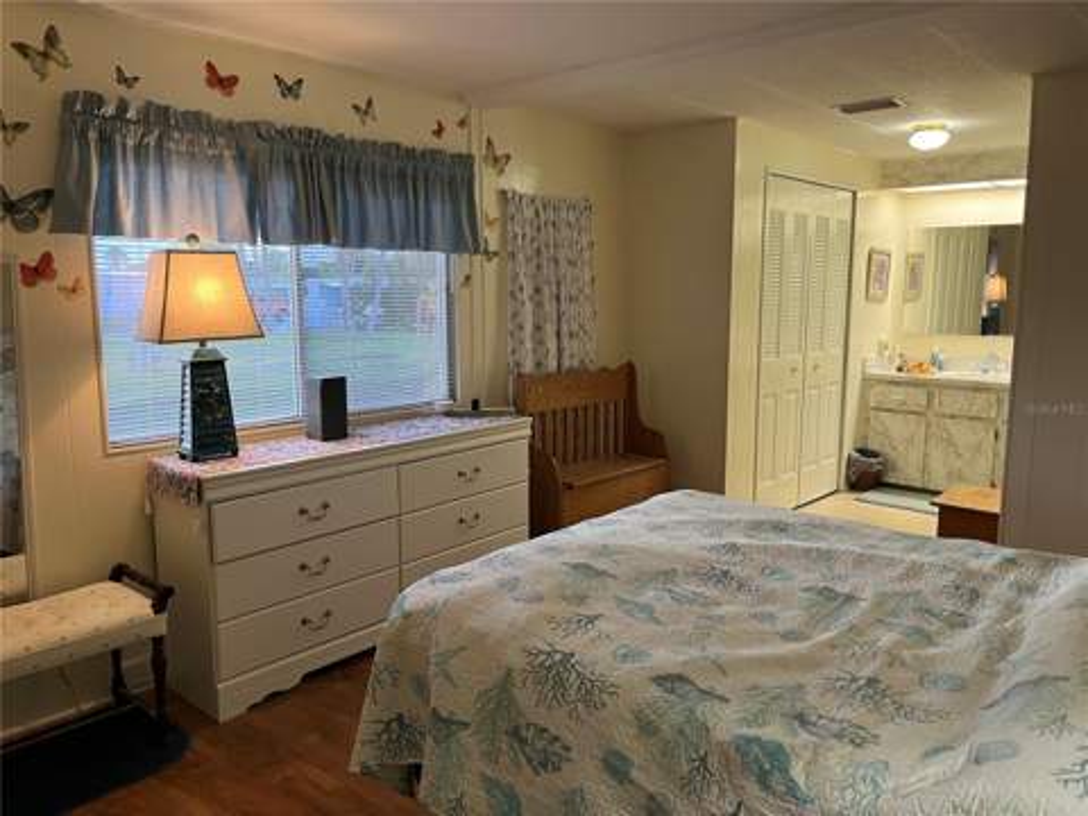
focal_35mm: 26
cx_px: 544
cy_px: 408
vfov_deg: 53.1
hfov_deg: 67.3
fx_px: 817
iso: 125
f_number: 1.6
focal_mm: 5.1
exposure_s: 1/60
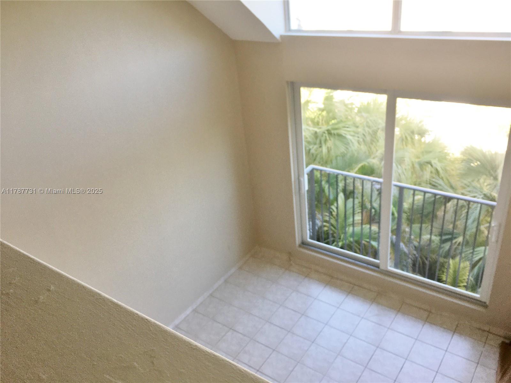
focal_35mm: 29
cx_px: 256
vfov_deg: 48.2
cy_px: 192
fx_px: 428
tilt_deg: -28.3
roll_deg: +6.0
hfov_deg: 61.7
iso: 40
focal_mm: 4.15
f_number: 2.2
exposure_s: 1/120
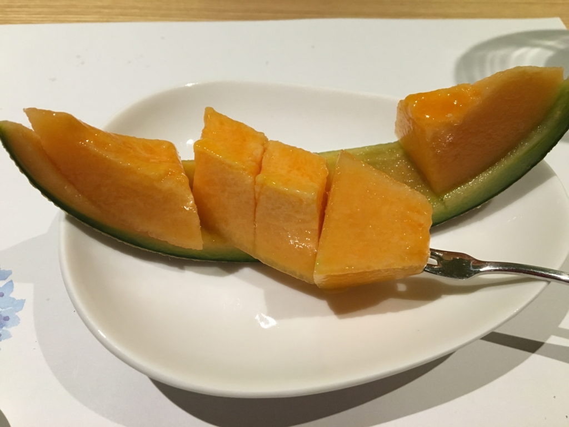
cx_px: 284
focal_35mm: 29
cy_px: 214
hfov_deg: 61.7
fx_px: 477
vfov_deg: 48.2
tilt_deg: -53.6
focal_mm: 4.15
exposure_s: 1/33
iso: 200
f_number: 2.2
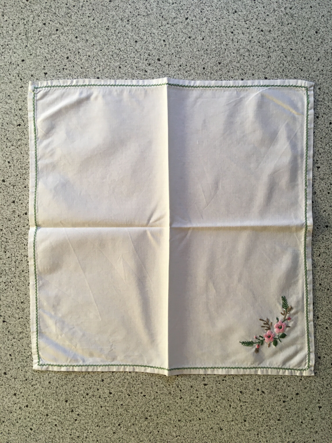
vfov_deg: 61.7
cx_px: 166
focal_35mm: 29
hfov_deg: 48.2
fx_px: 371
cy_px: 222
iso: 100
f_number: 2.2
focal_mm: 4.15
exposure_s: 1/33
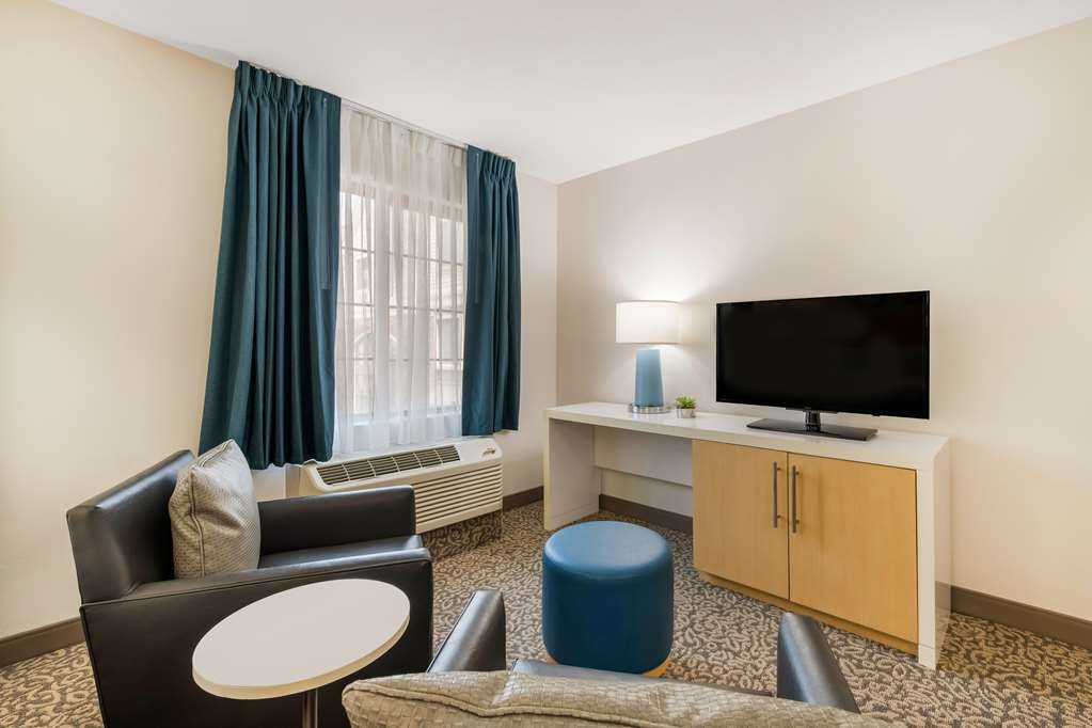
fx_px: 485
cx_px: 546
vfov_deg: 73.7
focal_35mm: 16
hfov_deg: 96.7
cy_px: 364
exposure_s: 1/1.67
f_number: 11
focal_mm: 16
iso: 320
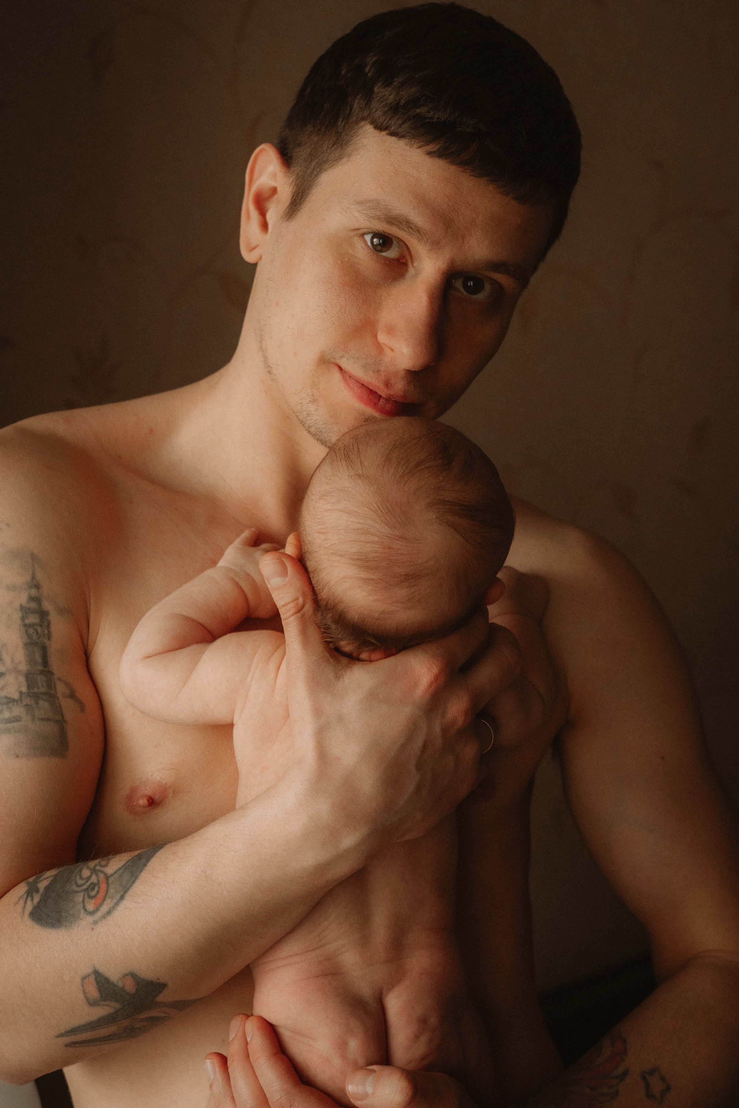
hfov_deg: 26.5
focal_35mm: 51
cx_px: 370
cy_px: 554
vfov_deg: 38.9
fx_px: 1571
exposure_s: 1/200
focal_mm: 34
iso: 1250
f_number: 3.5
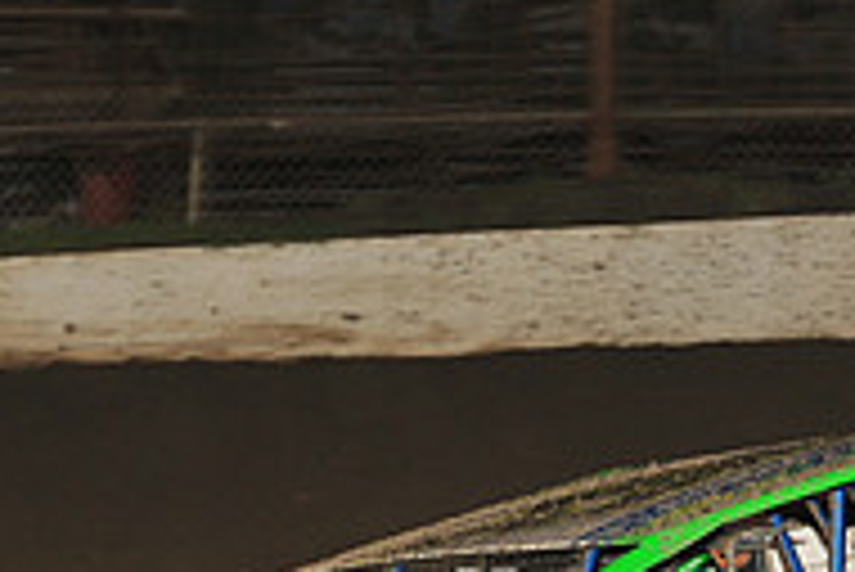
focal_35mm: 244
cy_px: 739
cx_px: 644
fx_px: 5799
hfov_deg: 8.4
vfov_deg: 5.6
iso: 800
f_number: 8
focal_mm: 80
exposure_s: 1/320
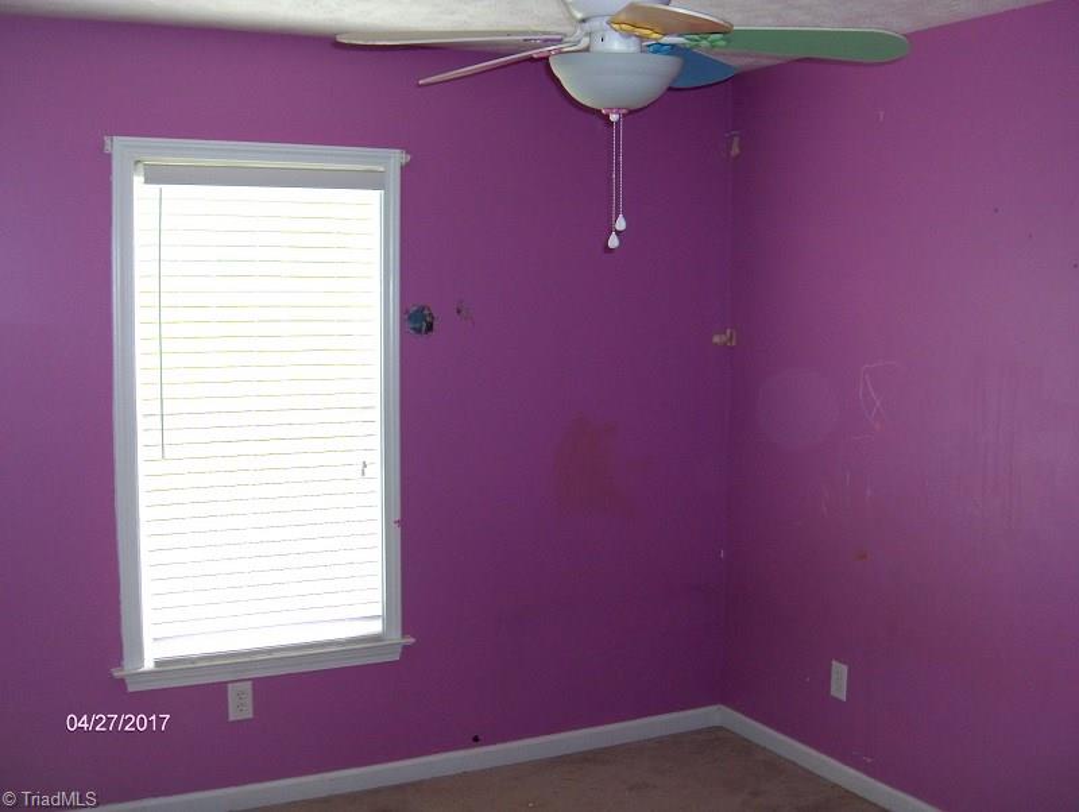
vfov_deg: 36.9
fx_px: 1217
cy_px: 406
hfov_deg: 47.8
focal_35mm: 39
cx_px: 540
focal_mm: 8
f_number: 2.8
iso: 100
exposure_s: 1/60
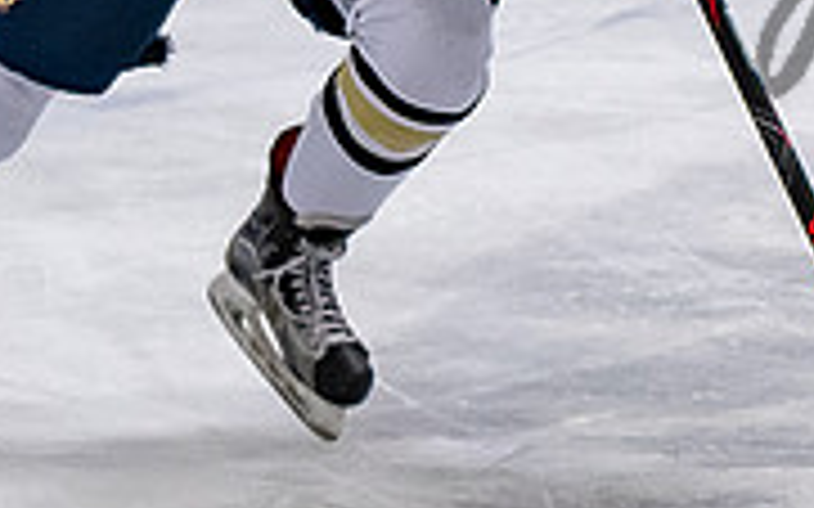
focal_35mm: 574
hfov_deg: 3.7
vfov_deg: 2.3
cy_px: -184
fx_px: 12730
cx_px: 533
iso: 1100
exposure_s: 1/800
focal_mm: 70
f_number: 3.2
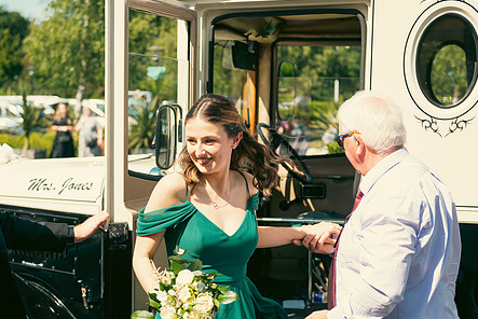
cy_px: 201
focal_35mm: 72
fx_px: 957
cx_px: 205
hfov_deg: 28.0
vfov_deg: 18.9
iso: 125
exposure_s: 1/800
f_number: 3.5
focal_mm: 55
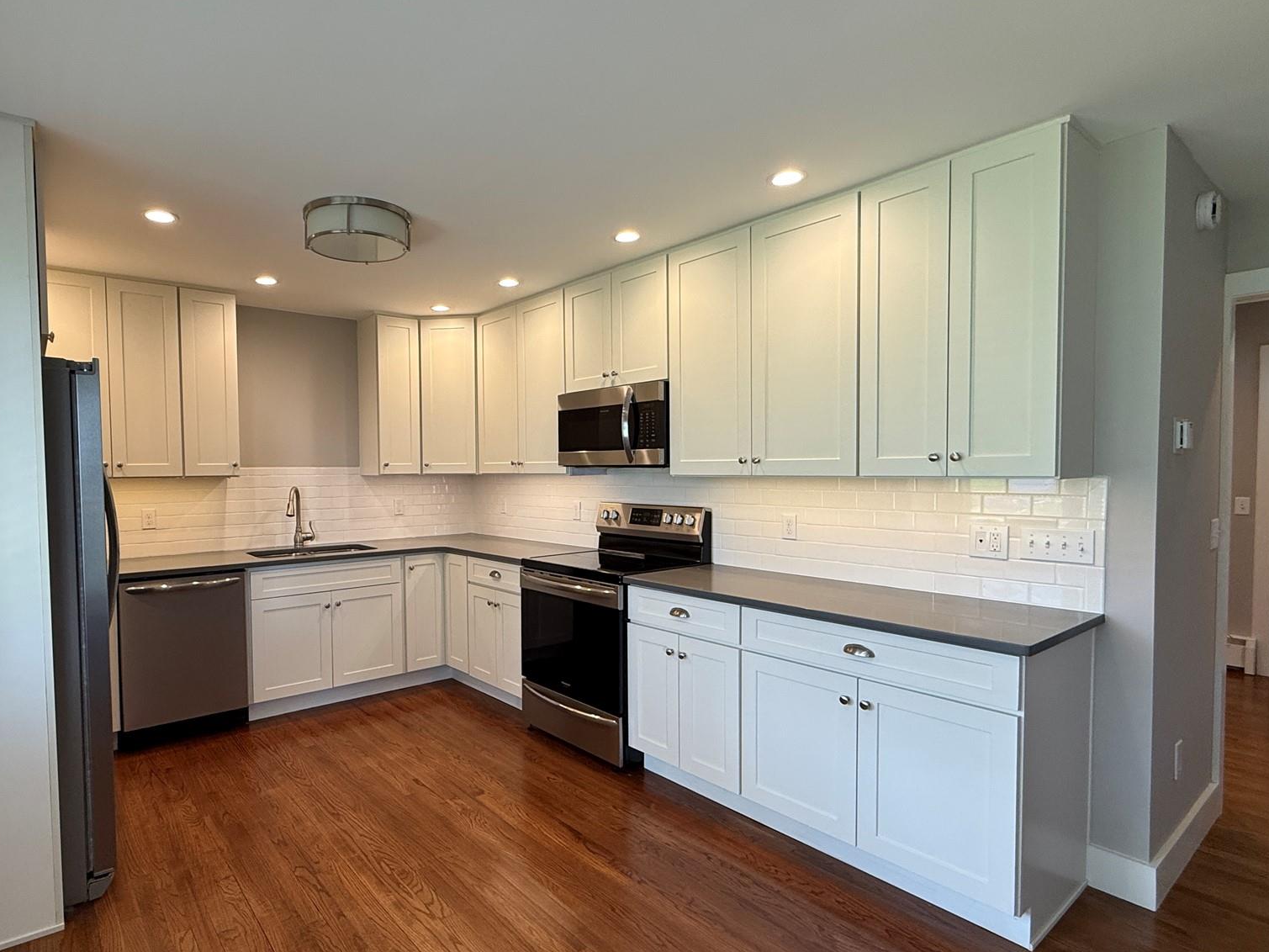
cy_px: 495
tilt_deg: -1.8
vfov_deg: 68.7
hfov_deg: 83.9
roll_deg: -0.4
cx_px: 525
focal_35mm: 19
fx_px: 697
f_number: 2.2
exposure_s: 1/120
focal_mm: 2.22
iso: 125
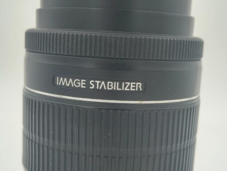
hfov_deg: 71.5
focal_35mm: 24
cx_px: 114
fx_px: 158
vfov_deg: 56.9
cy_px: 86
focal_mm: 5.56
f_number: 1.8
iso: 100
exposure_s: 1/338
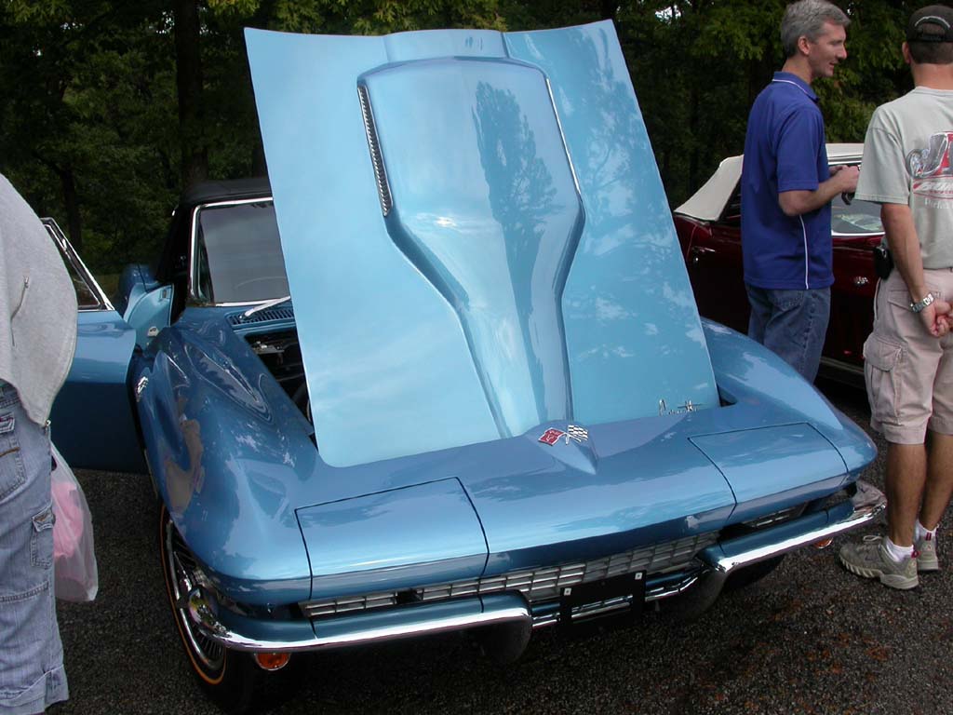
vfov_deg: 37.7
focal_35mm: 38
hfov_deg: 49.0
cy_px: 358
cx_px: 476
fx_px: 1046
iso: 100
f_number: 6
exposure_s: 1/242
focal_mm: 7.85
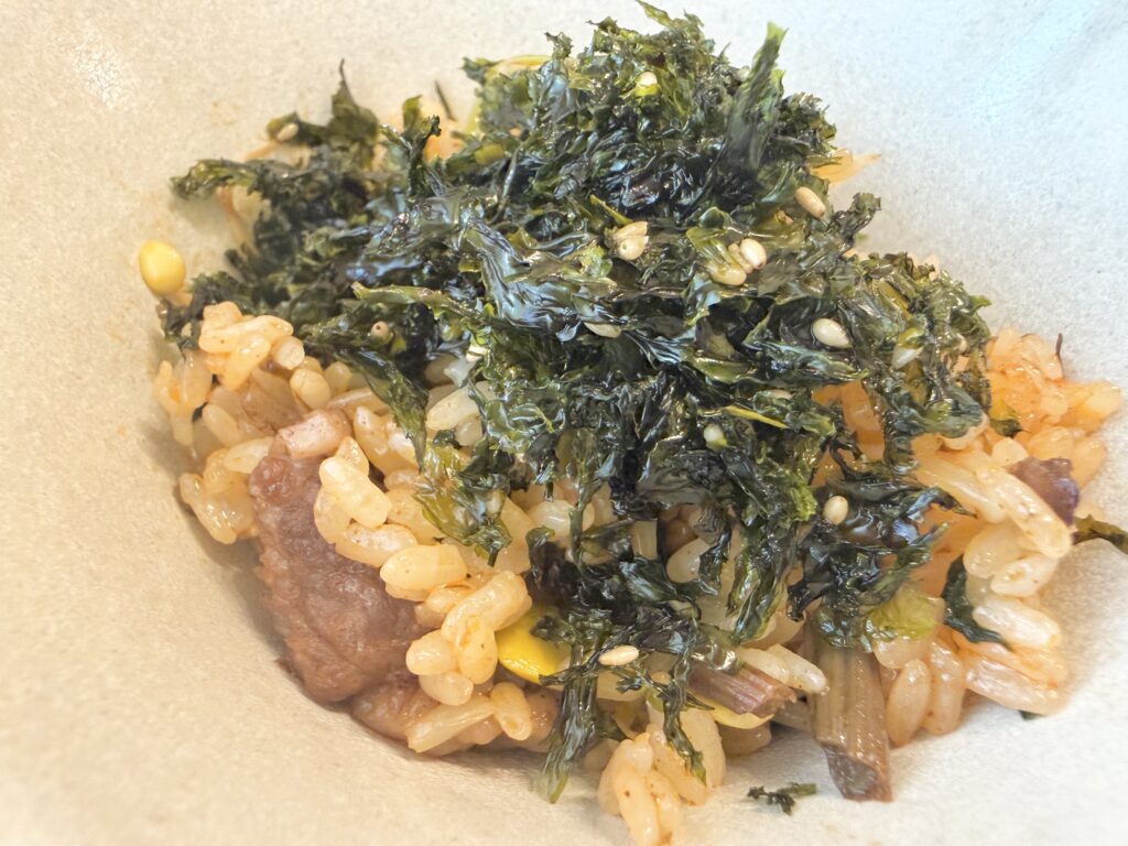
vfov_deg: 56.8
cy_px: 423
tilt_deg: -55.7
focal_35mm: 24
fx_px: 782
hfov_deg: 71.6
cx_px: 564
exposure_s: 1/60
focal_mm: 2.22
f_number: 2.2
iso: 500
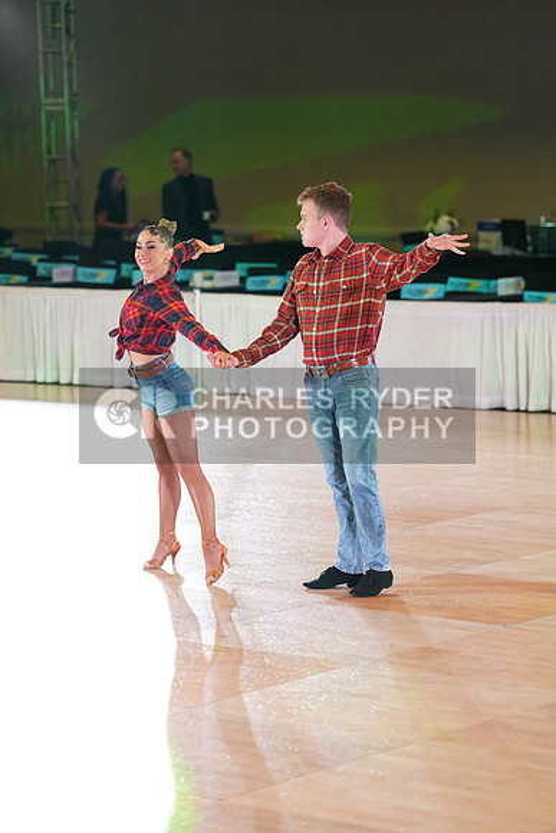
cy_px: 416
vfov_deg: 16.4
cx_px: 278
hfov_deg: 11.0
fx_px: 2894
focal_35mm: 125
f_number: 2.8
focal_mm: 125
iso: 2500
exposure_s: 1/500
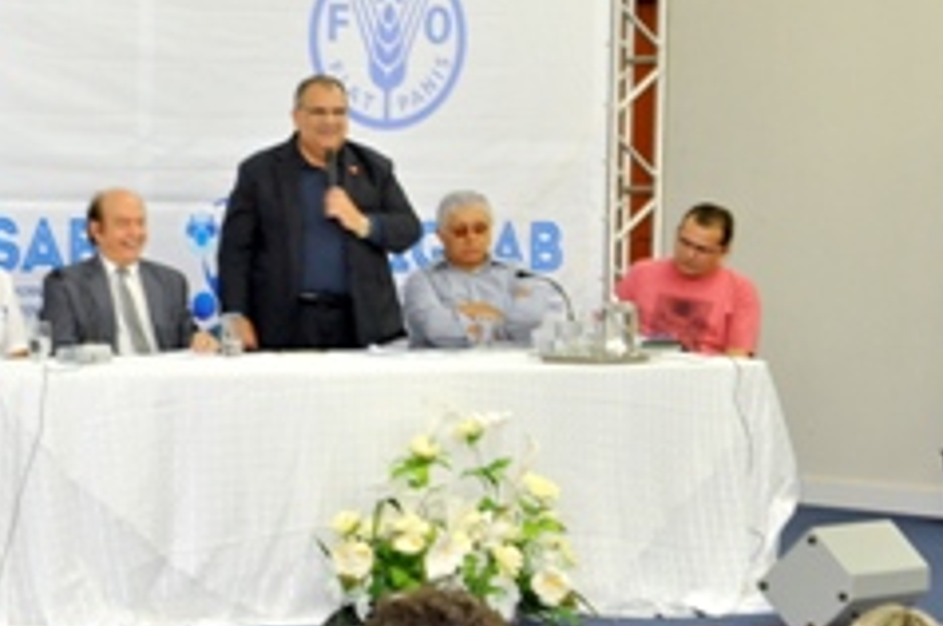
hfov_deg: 16.0
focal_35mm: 127
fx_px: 3321
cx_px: 95
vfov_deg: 10.8
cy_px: 305
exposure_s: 1/10
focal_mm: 45
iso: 640
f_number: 4.8
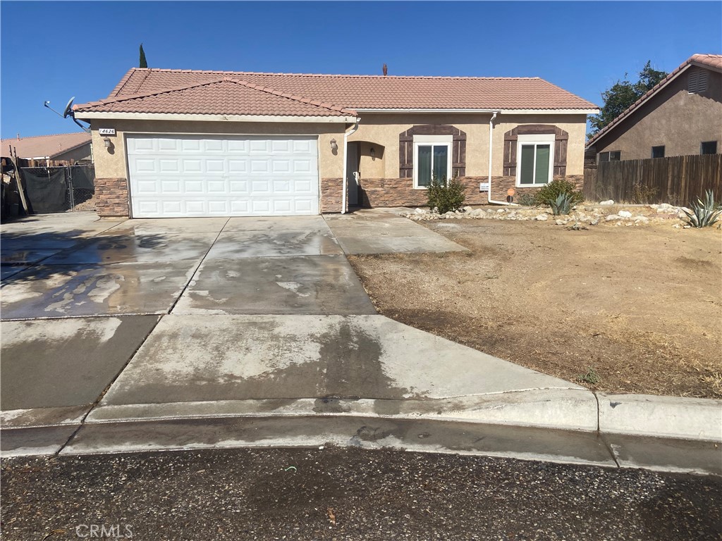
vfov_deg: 53.1
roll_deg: +1.5
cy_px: 270
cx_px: 361
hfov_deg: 67.3
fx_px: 542
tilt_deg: -9.3
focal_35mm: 26
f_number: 1.8
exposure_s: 1/5236
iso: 32
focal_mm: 4.25
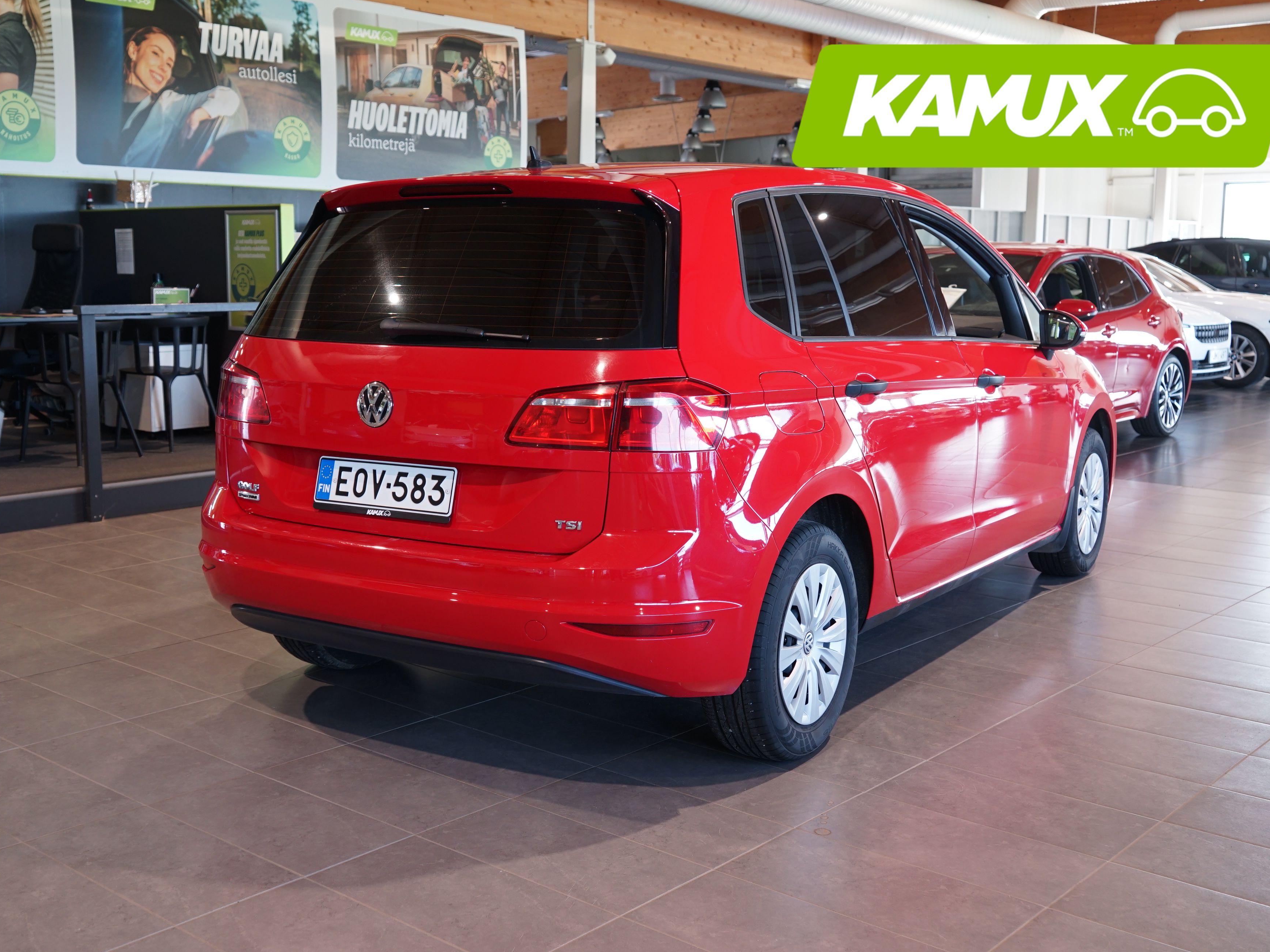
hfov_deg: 49.0
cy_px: 476
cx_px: 613
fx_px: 1394
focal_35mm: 38
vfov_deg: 37.7
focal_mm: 35
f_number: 5
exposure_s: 1/25
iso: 500
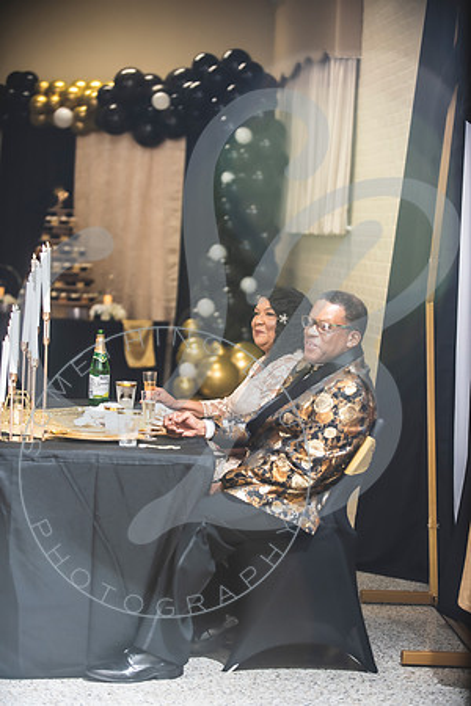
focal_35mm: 98
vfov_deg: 20.8
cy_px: 353
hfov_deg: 14.0
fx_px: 1923
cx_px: 236
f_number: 2.8
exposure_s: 1/250
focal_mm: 98
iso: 1600
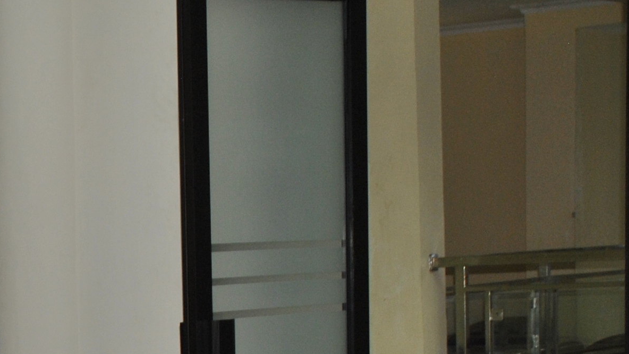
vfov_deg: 8.2
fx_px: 2402
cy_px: 561
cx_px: -223
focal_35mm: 144
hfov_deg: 14.2
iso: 200
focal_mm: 28
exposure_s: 1/60
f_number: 4
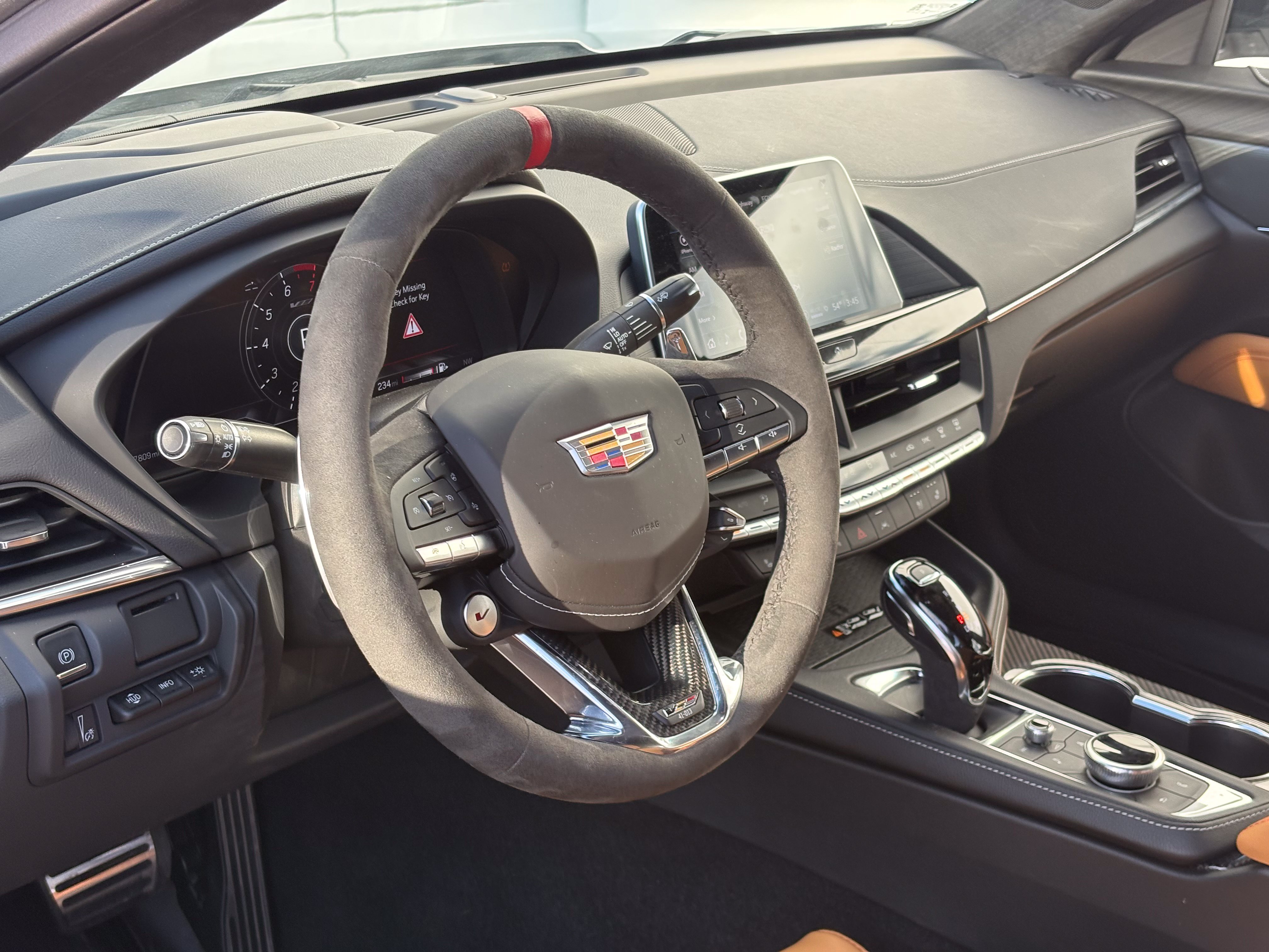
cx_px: 634
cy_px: 476
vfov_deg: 28.0
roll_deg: -0.5
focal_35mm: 52
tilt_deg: -19.0
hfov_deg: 36.8
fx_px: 1906
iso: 25
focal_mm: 5.96
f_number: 1.6
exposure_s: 1/135
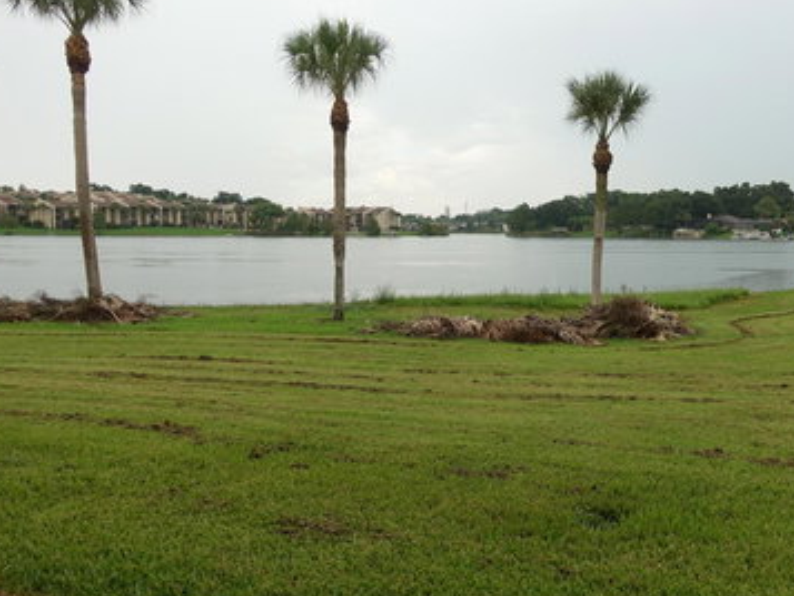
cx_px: 503
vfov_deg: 45.5
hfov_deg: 57.5
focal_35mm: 31
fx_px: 711
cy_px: 302
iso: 125
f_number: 2.8
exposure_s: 1/125
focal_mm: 8.8
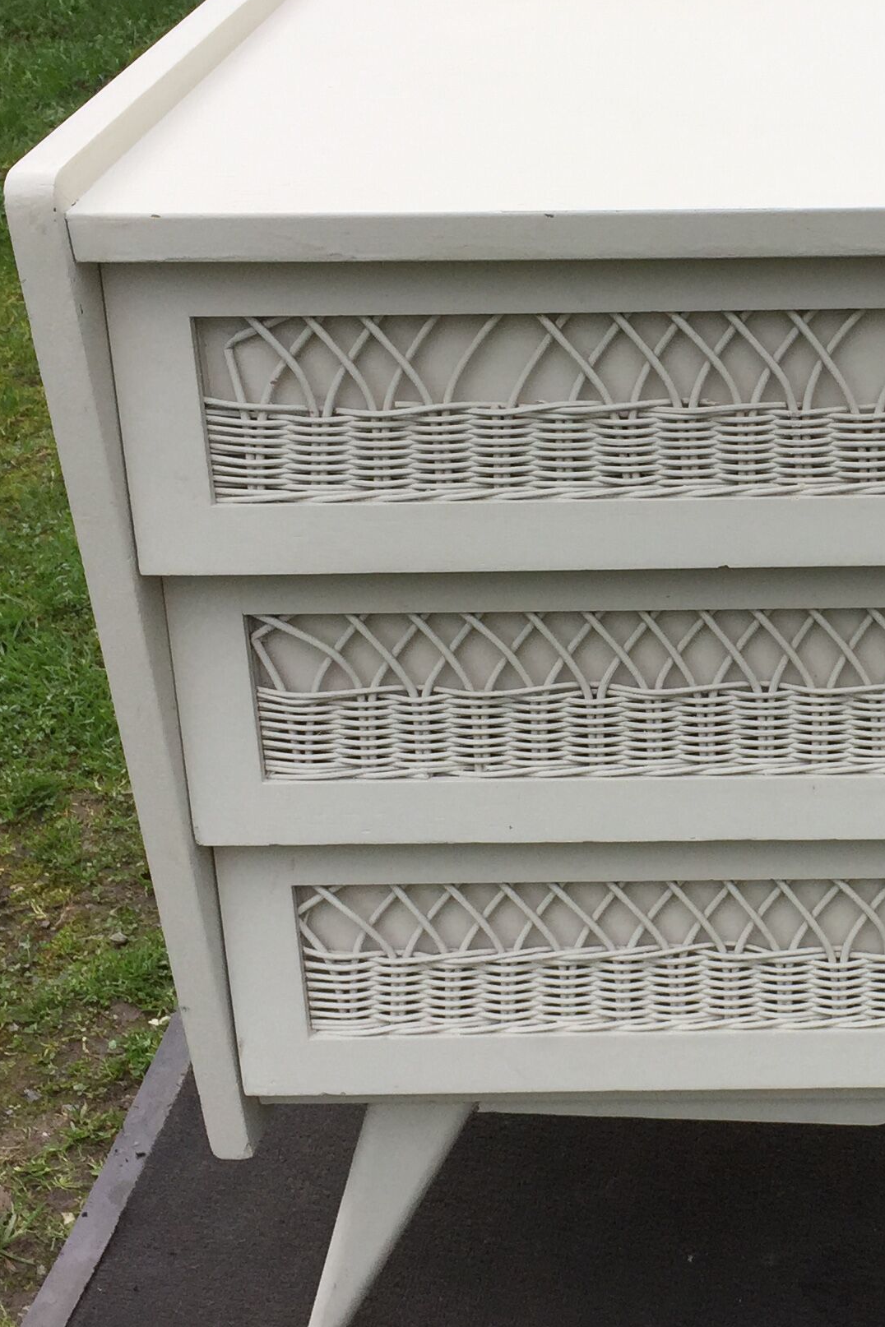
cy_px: 631
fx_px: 2249
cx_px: 892
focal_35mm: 61
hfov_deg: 21.5
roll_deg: -0.6
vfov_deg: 32.9
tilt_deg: -30.0
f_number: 2.2
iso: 32
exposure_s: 1/380
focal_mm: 4.15
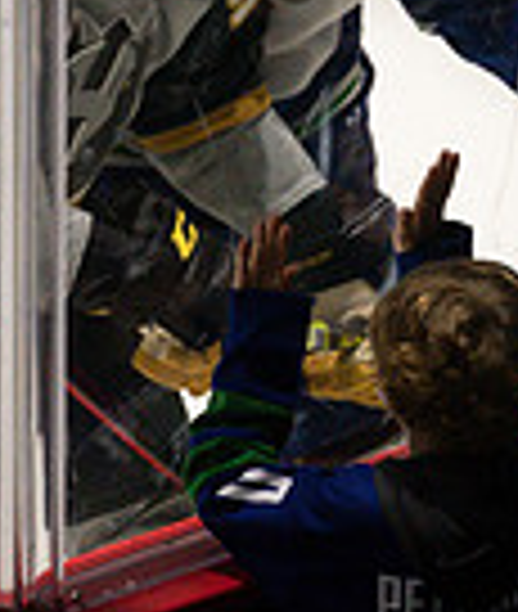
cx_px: 165
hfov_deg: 1.1
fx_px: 27236
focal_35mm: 1469
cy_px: 46
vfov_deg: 1.3
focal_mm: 280
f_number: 4
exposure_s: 1/800
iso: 2500
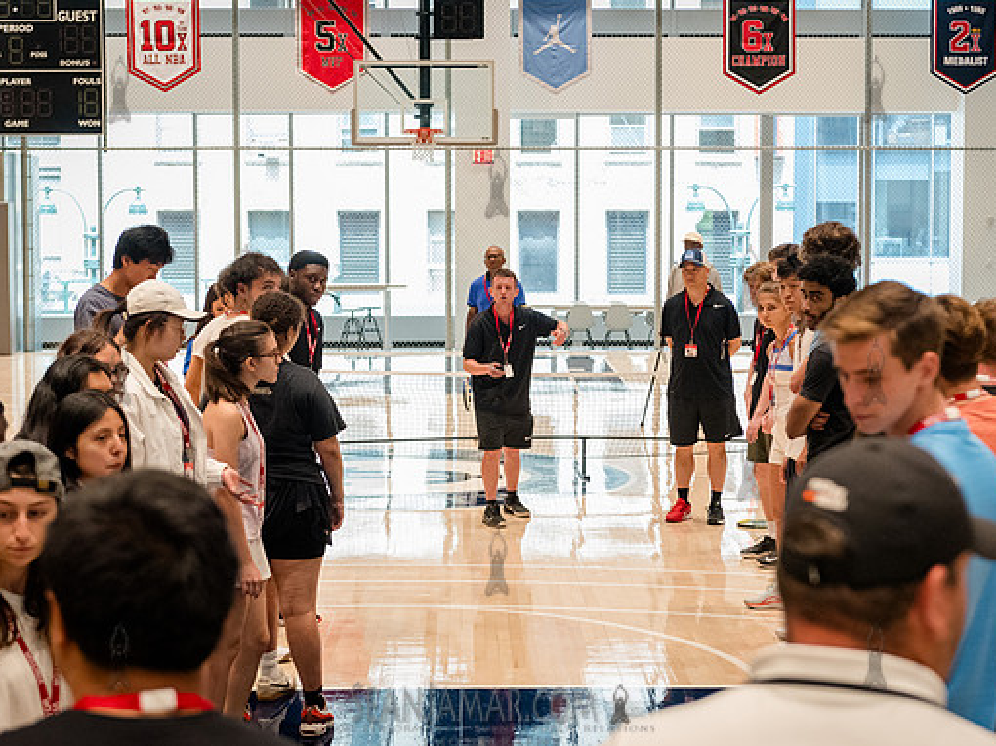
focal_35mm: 71
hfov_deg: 27.4
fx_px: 2042
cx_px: 496
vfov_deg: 20.7
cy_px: 372
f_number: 4
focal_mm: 62
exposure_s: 1/400
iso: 5000
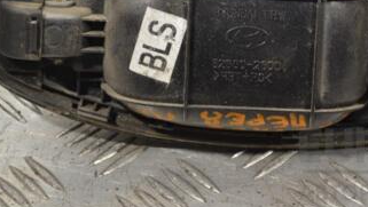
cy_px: -7
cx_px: 277
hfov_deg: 15.2
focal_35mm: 141
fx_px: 1377
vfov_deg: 8.6
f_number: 5.6
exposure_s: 1/60
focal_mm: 48
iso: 500
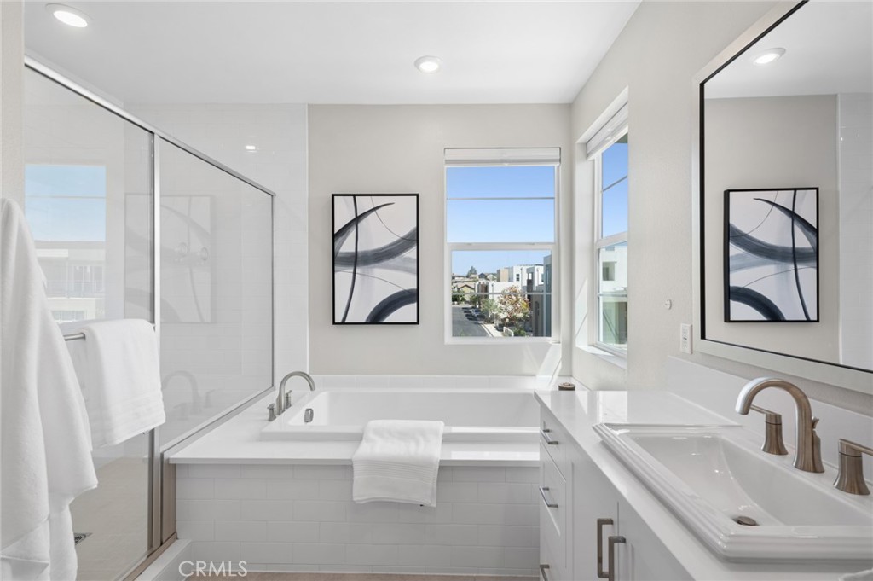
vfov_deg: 70.3
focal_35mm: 17
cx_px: 436
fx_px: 412
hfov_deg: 93.3
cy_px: 290
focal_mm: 17
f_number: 9
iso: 200
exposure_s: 1/13
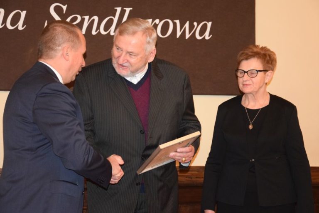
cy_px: 106
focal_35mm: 87
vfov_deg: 15.7
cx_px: 160
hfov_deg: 23.4
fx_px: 771
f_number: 5
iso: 3200
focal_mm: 58
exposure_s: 1/60
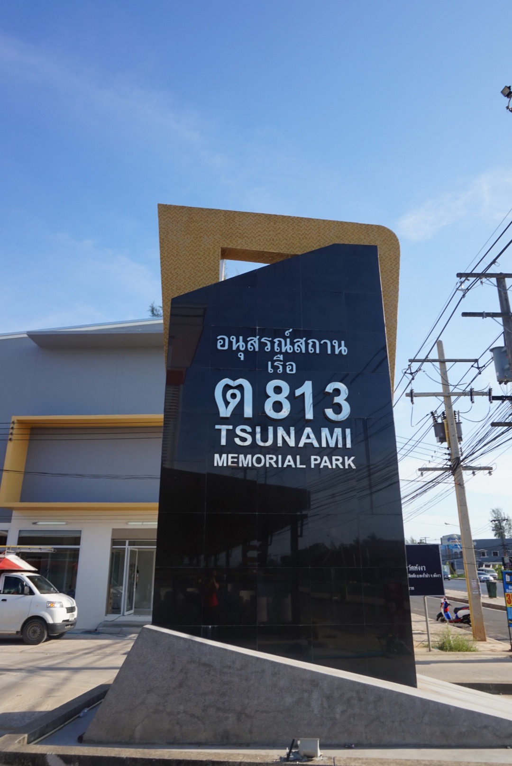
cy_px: 383
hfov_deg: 53.2
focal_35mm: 24
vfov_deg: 73.7
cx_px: 256
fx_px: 511
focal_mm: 16
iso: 100
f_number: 13
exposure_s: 1/80
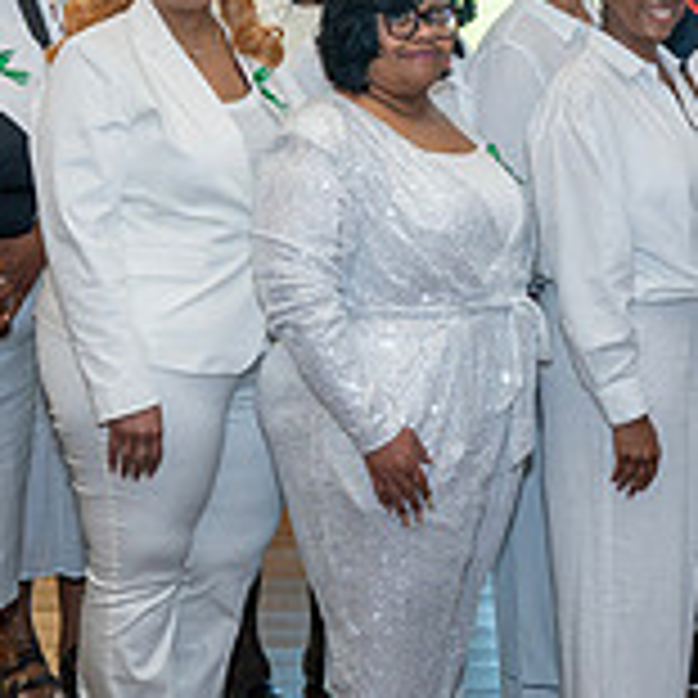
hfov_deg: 18.5
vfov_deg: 18.7
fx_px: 2099
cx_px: 639
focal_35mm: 92
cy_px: 146
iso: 500
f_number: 5.6
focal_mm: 29
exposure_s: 1/160
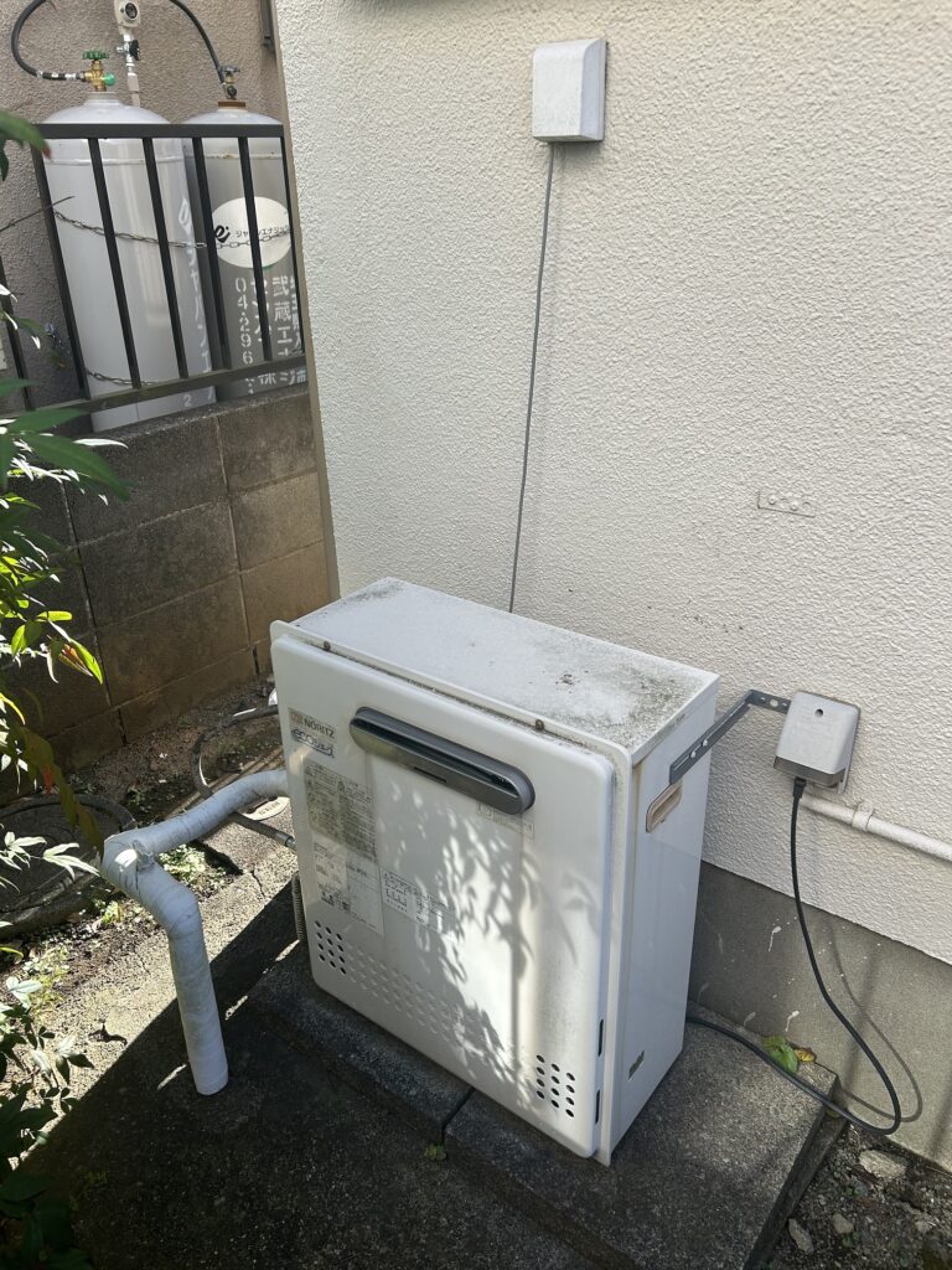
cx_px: 476
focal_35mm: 26
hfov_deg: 53.1
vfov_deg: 67.3
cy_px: 635
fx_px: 953
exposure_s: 1/666
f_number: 1.5
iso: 50
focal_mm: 5.7
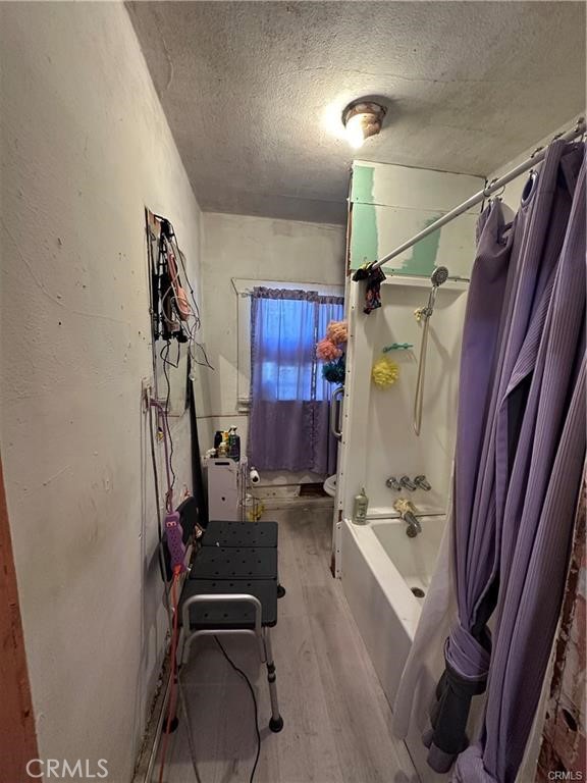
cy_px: 392
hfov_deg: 85.7
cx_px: 294
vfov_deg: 102.1
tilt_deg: -6.1
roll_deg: -1.9
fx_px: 317
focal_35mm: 14
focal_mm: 2.22
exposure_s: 1/60
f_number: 2.2
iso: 250
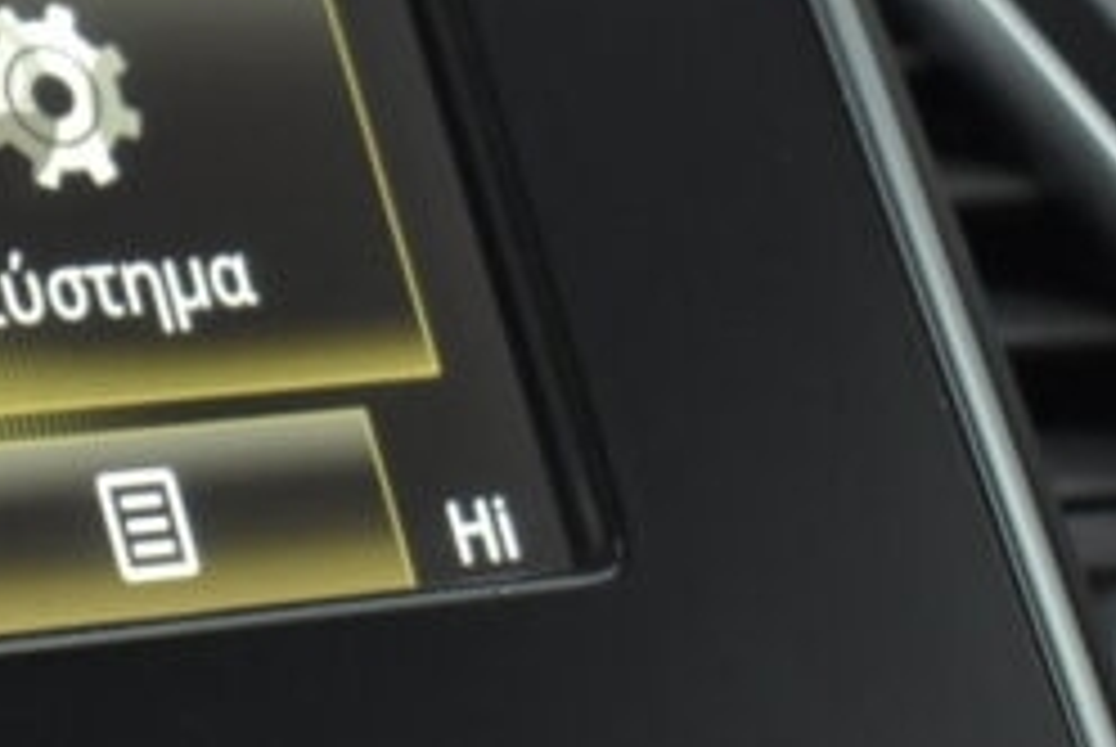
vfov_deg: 5.9
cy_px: 45
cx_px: -900
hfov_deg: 8.4
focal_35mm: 235
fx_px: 7293
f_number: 4.8
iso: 1600
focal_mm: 38
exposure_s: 1/125
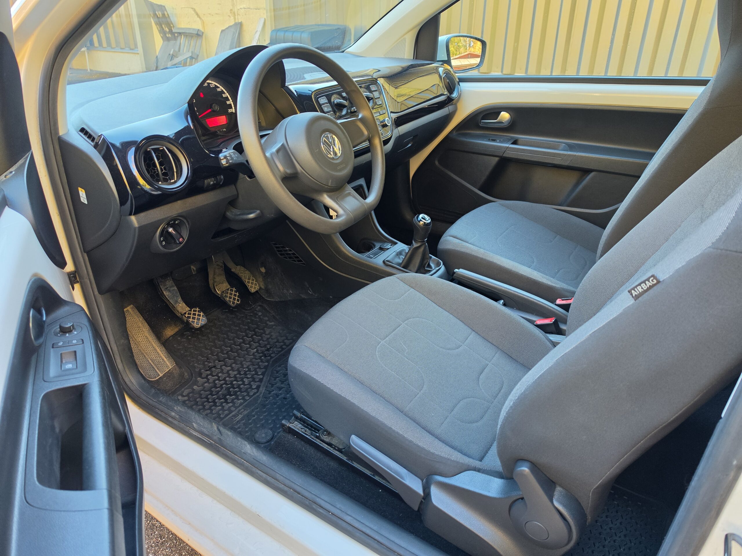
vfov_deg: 58.9
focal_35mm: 23
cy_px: 278
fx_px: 493
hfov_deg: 73.9
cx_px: 371
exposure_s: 1/180
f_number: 1.4
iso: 160
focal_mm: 6.5
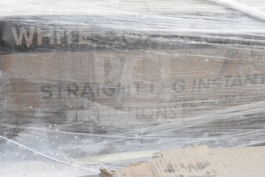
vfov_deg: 22.6
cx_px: 132
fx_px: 442
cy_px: 88
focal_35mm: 60
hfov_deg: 33.4
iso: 6400
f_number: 18
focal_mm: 40
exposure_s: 1/1250
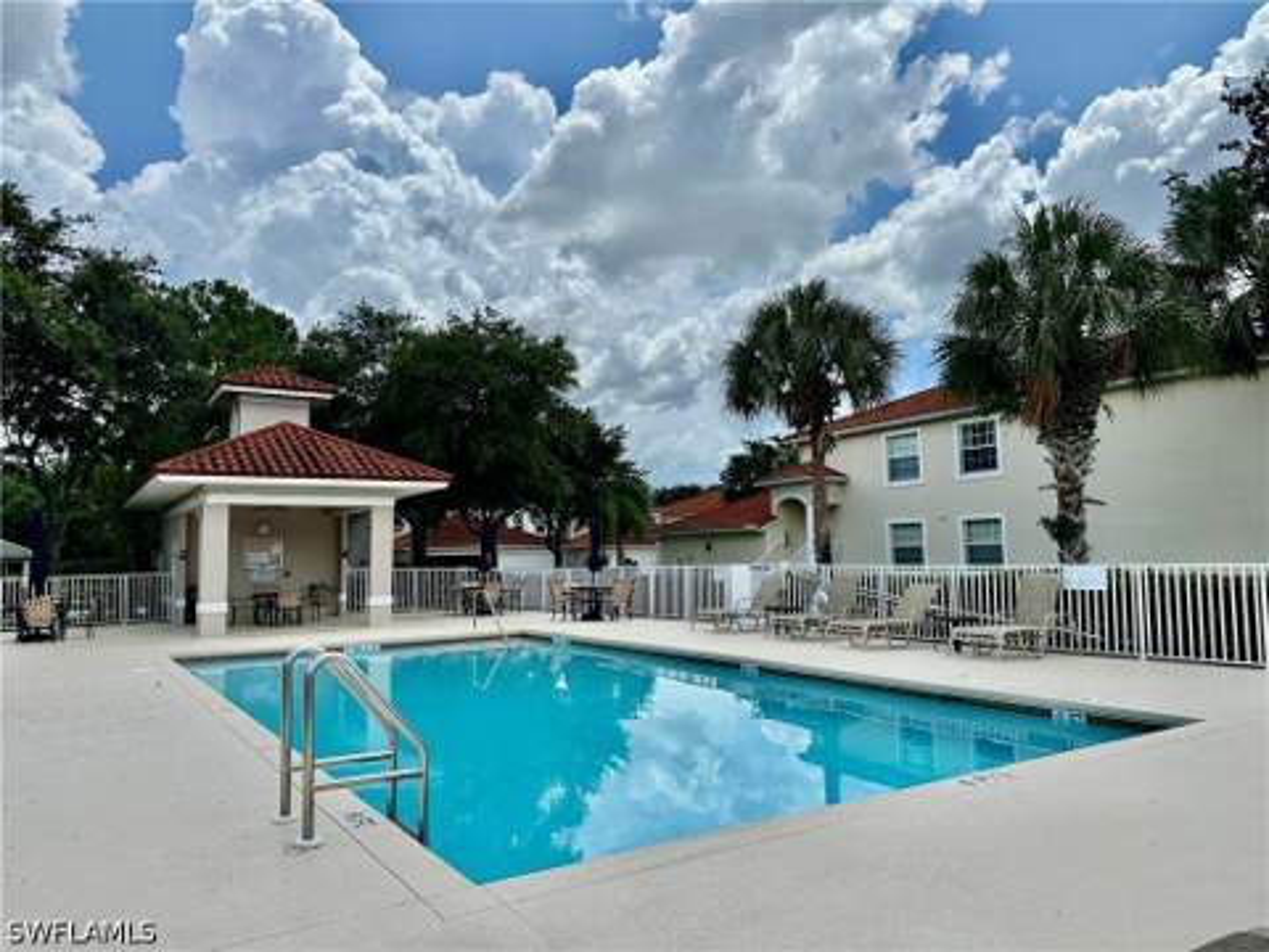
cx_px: 634
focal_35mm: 24
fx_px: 880
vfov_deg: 56.8
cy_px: 476
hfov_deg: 71.6
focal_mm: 6.86
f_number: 1.78
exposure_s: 1/8197
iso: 80
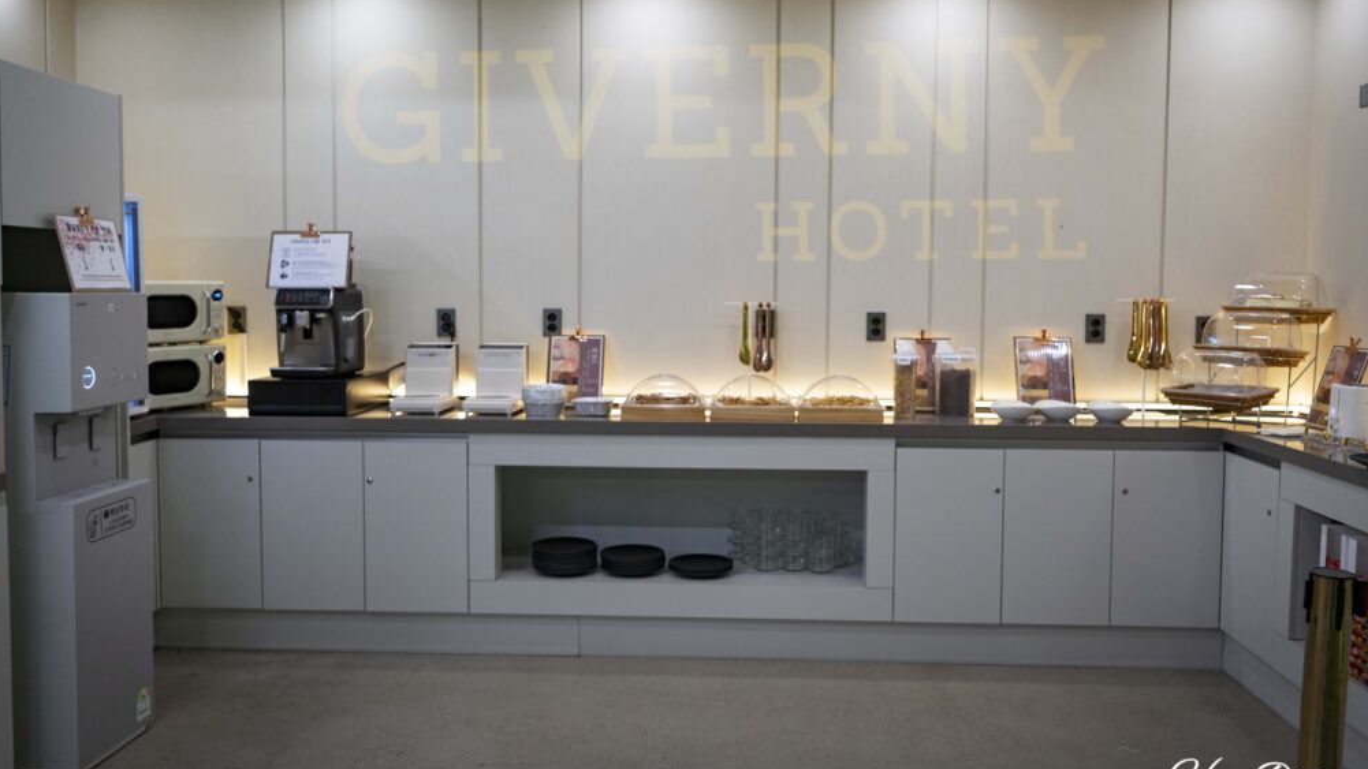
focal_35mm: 30
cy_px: 353
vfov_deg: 38.9
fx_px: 1088
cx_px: 692
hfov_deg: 64.3
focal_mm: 28
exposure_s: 1/160
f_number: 4
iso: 1600
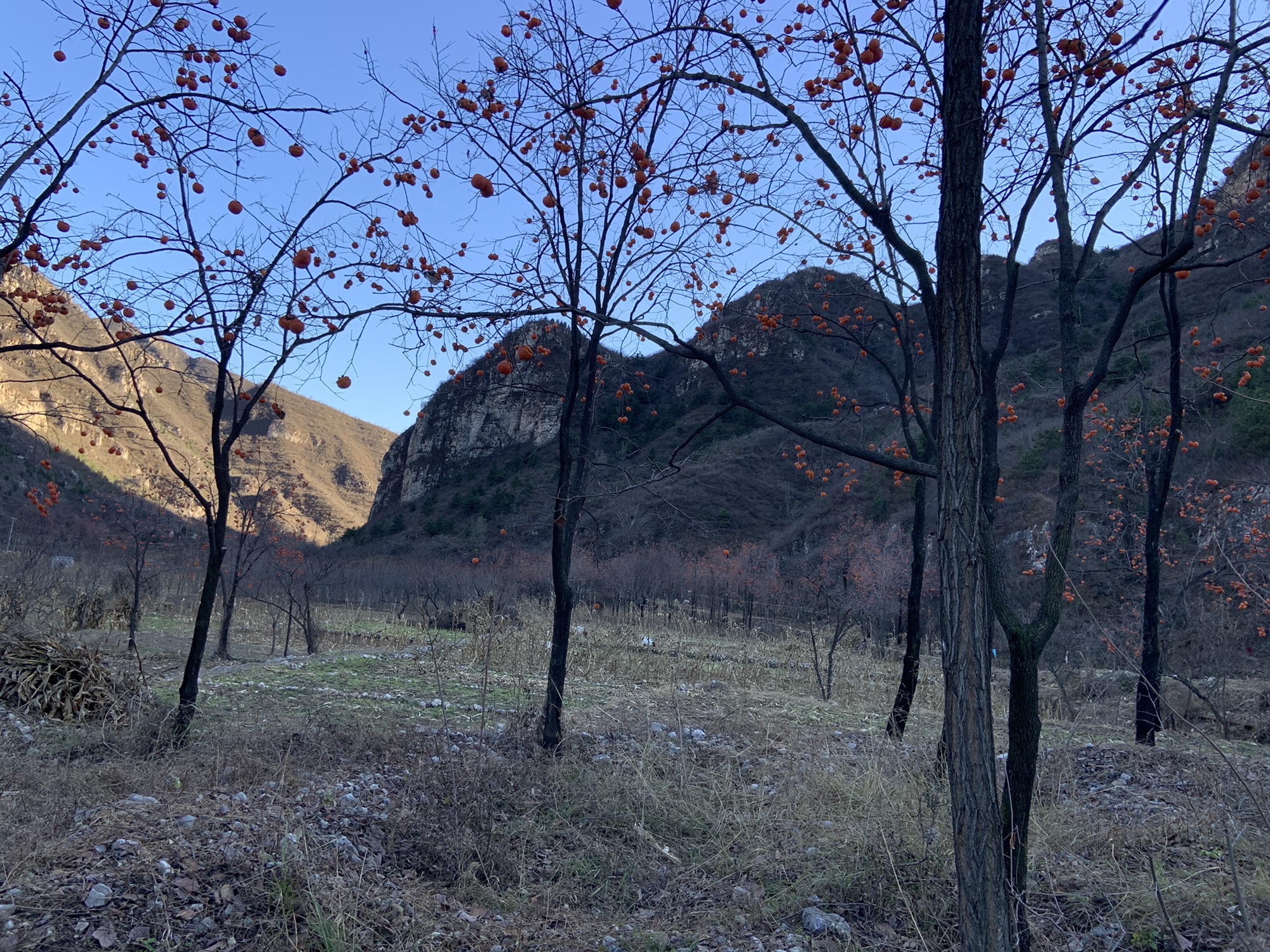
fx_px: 954
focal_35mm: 26
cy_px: 476
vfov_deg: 53.1
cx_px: 635
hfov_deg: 67.3
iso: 25
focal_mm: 4.25
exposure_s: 1/502
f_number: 1.8
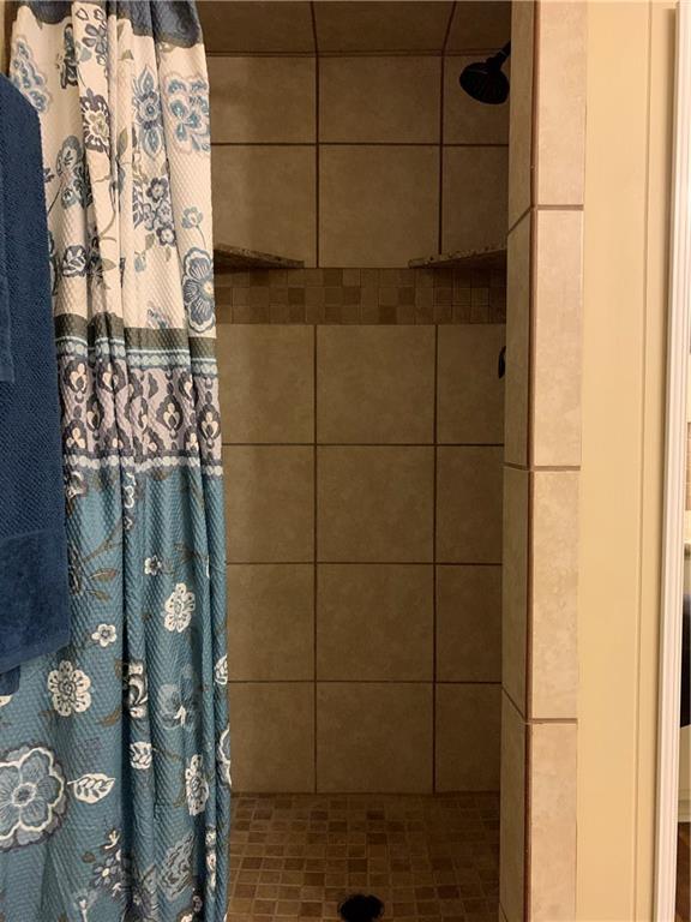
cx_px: 346
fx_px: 692
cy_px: 461
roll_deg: -0.6
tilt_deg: -0.5
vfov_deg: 67.3
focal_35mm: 26
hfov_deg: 53.1
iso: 400
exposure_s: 1/30
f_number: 1.8
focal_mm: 4.25
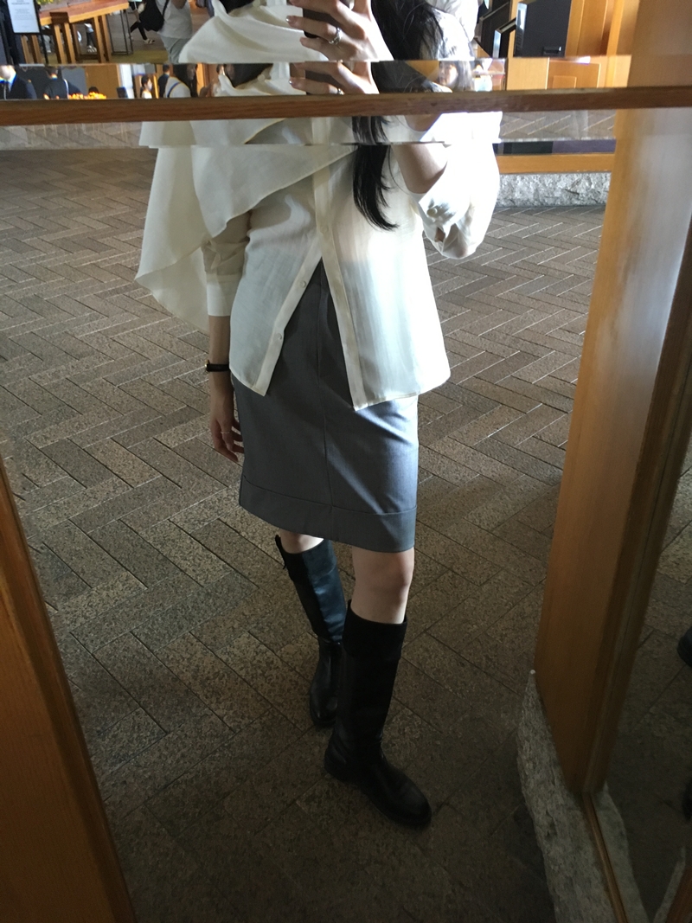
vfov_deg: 61.7
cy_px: 462
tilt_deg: -33.4
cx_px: 346
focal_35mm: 29
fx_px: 773
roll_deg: -0.7
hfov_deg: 48.2
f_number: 2.2
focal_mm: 4.15
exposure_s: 1/17
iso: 200
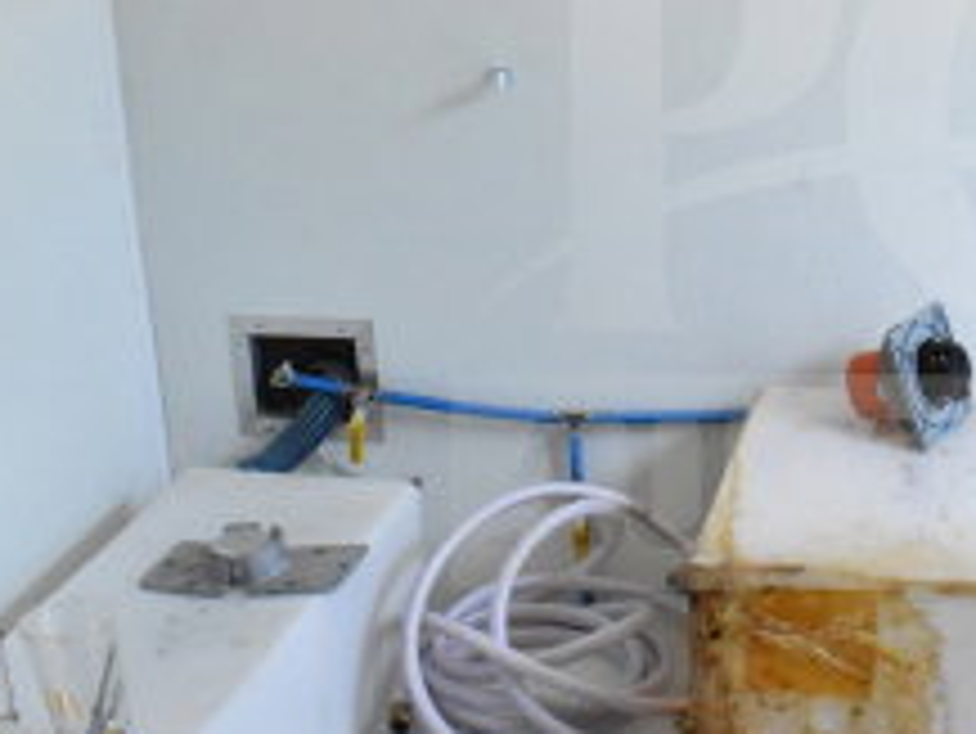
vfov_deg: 20.1
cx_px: 954
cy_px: 232
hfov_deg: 25.5
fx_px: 2059
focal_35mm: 73
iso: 6400
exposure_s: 1/250
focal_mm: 18
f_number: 8
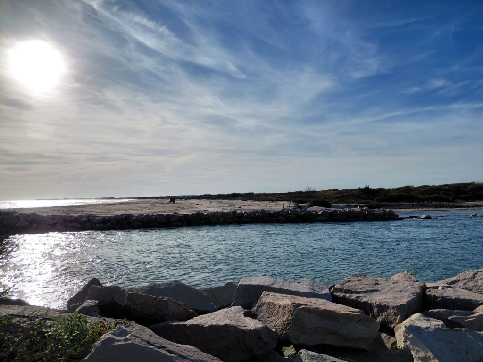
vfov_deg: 54.9
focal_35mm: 25
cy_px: 181
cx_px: 242
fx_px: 349
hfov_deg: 69.4
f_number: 1.8
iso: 64
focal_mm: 4.69
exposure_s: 1/11628
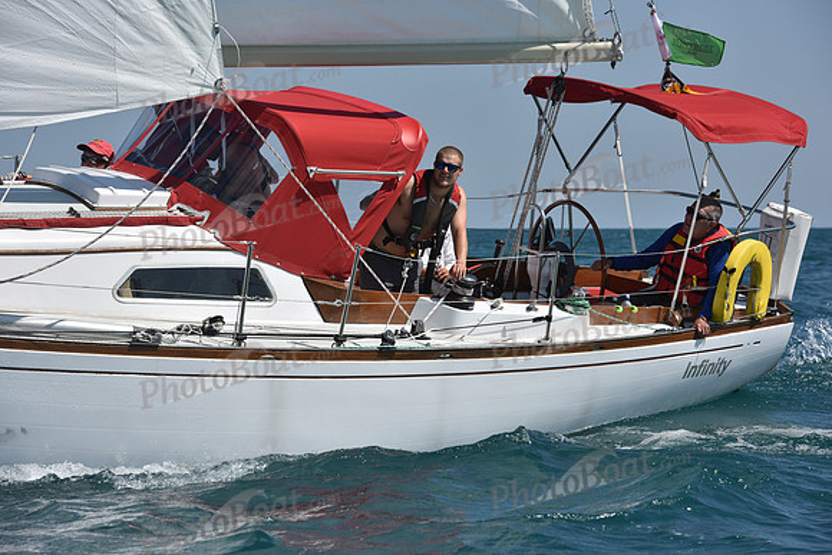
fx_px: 3583
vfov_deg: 8.9
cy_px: 278
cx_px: 416
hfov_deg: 13.2
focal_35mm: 155
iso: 250
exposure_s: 1/1250
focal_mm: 155
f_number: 10
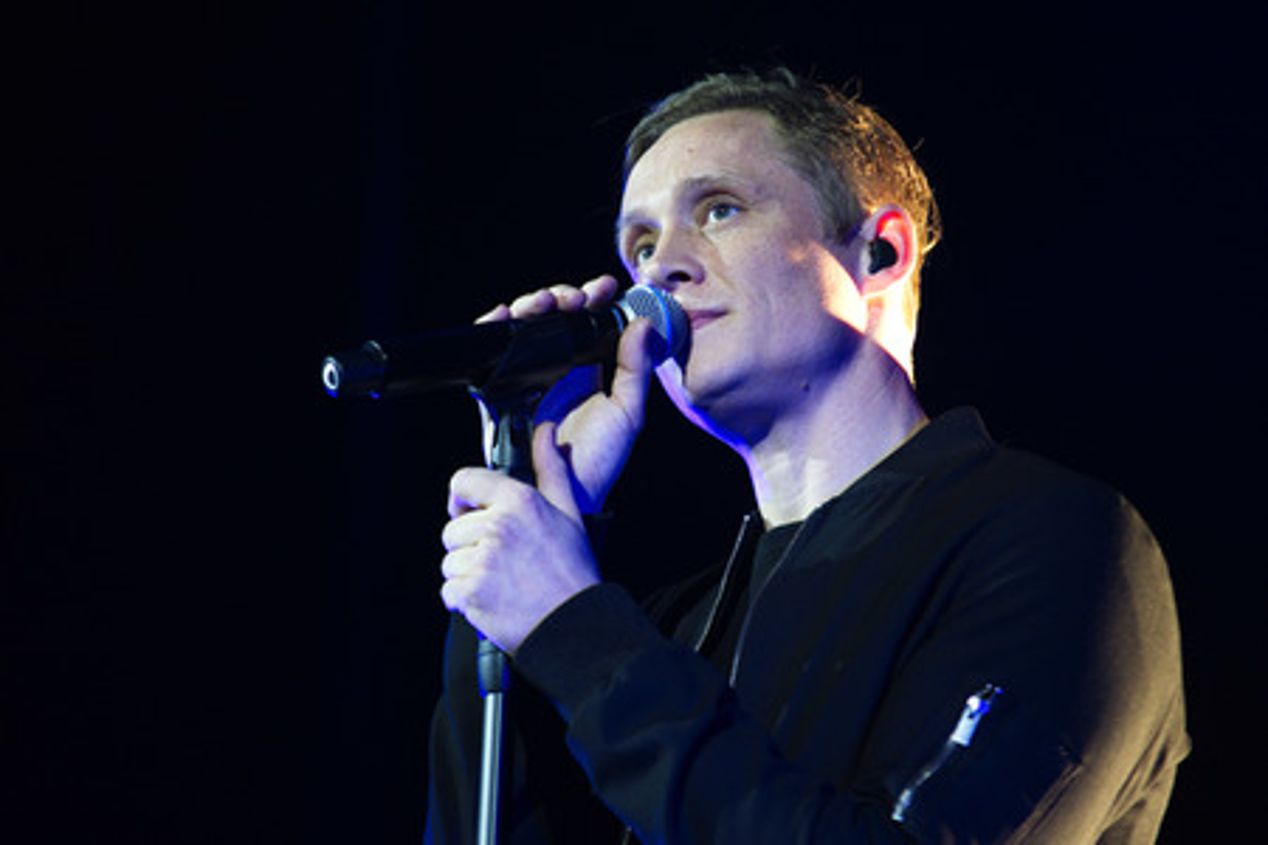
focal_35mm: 200
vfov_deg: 6.9
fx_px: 7044
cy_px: 422
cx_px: 634
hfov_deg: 10.3
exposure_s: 1/80
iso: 3200
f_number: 2.8
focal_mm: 200
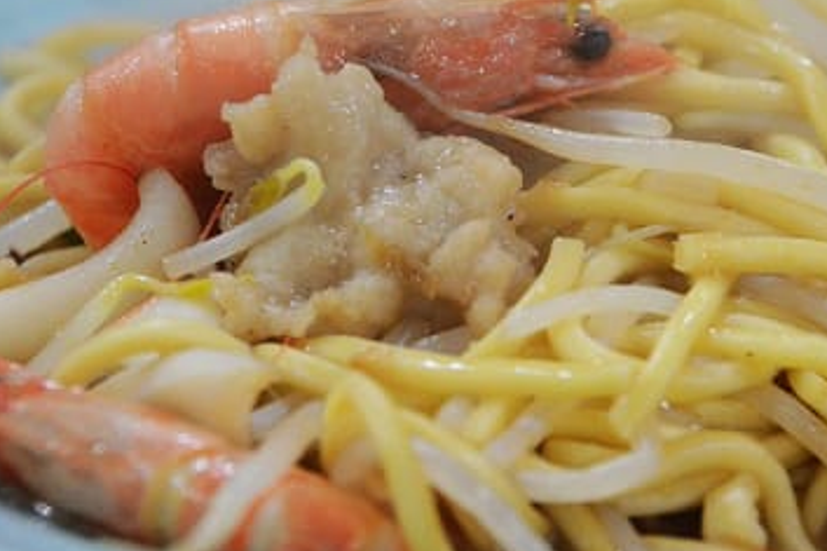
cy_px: 246
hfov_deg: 7.9
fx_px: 5993
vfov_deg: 5.3
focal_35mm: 261
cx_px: 572
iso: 3200
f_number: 5.6
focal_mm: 110
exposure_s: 1/50
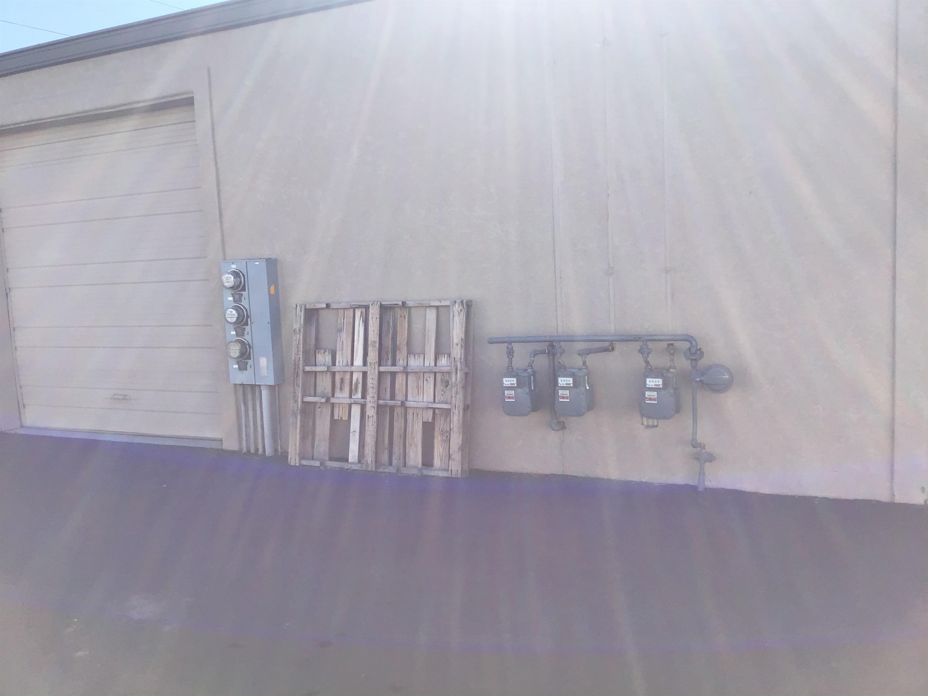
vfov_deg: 45.4
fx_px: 831
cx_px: 464
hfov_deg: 58.4
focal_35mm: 31
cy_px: 348
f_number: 2.4
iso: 25
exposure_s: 1/916
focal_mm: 3.3
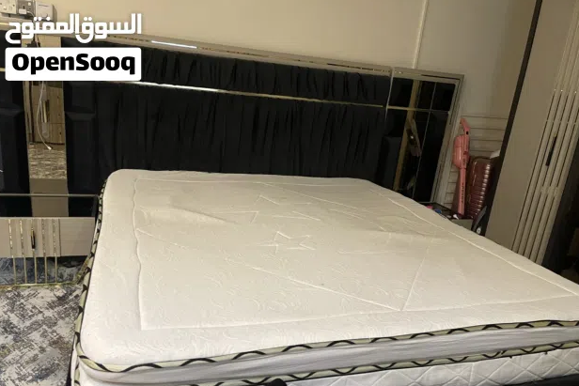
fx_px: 434
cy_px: 216
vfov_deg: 47.9
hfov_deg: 67.4
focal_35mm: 27
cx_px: 283
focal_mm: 5.1
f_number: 1.6
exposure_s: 1/33
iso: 500
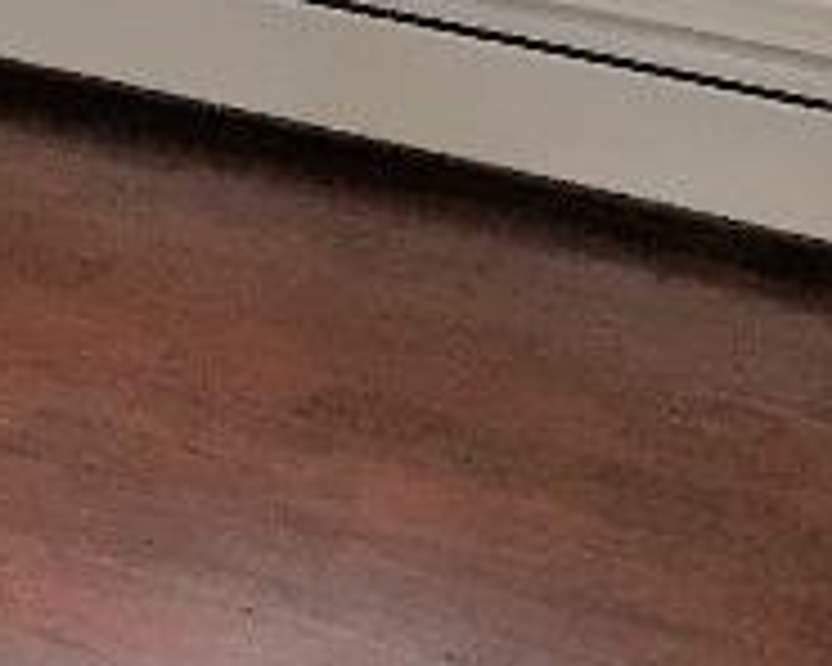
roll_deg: -0.4
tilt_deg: -2.0
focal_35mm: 220
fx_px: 5417
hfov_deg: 8.7
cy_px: -1354
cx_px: 1052
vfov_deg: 6.4
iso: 25
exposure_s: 1/60
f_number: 2.2
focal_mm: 4.15
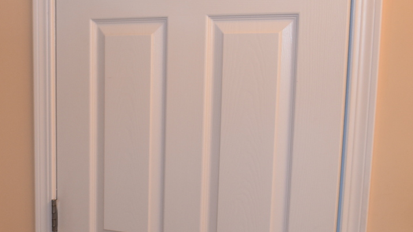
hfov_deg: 31.4
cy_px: 201
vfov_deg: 18.6
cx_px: 45
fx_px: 701
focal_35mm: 64
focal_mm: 18
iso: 280
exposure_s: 1/60
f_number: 4
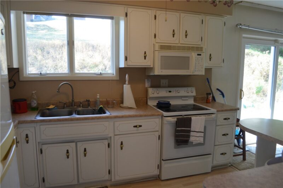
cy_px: 94
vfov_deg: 47.7
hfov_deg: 67.5
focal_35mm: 27
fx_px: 212
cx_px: 142
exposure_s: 1/100
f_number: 5
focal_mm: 18
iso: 400
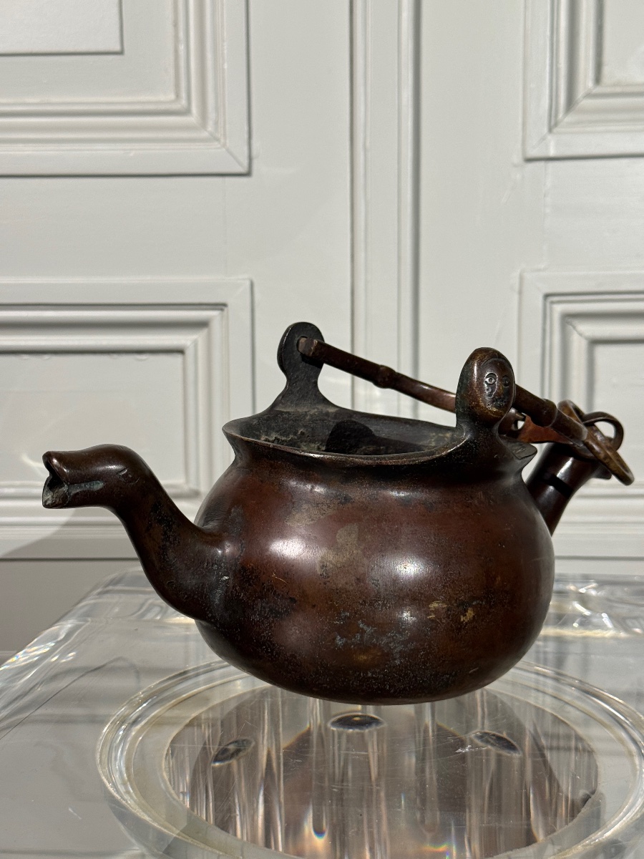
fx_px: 1191
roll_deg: +0.4
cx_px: 322
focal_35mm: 48
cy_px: 430
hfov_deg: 30.3
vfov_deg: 39.7
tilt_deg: -6.5
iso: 100
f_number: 1.78
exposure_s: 1/63
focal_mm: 6.76
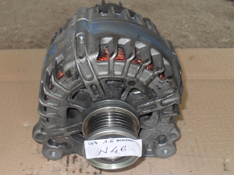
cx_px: 117
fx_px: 237
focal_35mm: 35
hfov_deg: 52.6
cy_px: 88
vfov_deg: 40.7
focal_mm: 6.3
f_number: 3
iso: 200
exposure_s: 1/45
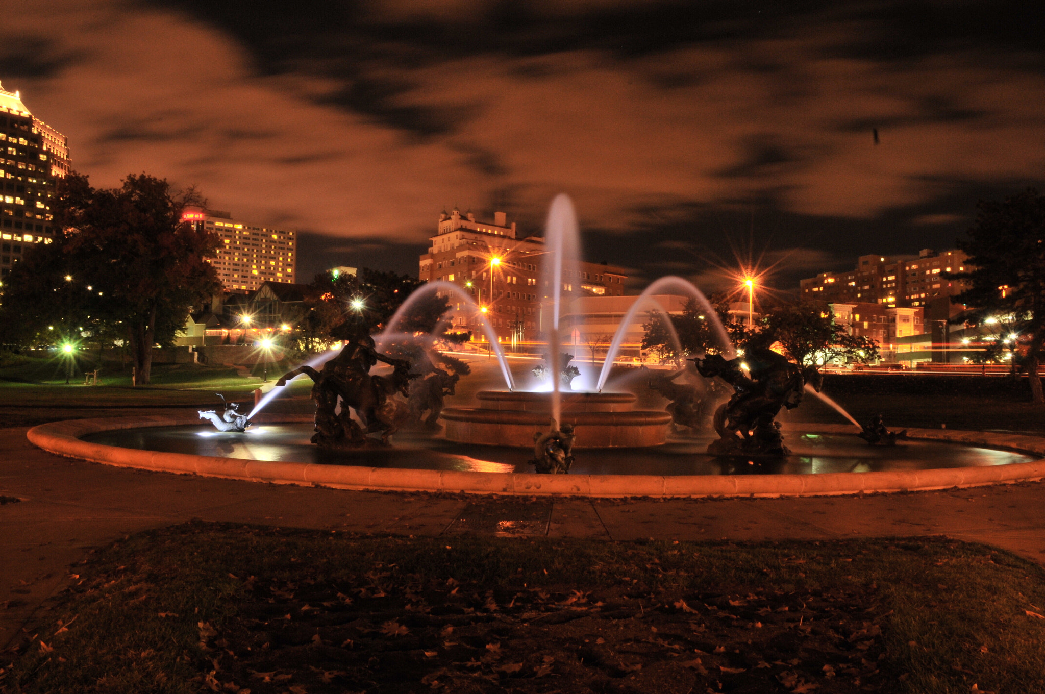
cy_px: 347
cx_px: 522
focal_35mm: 27
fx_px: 783
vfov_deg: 47.8
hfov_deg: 67.4
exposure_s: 30
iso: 400
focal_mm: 18
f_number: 22
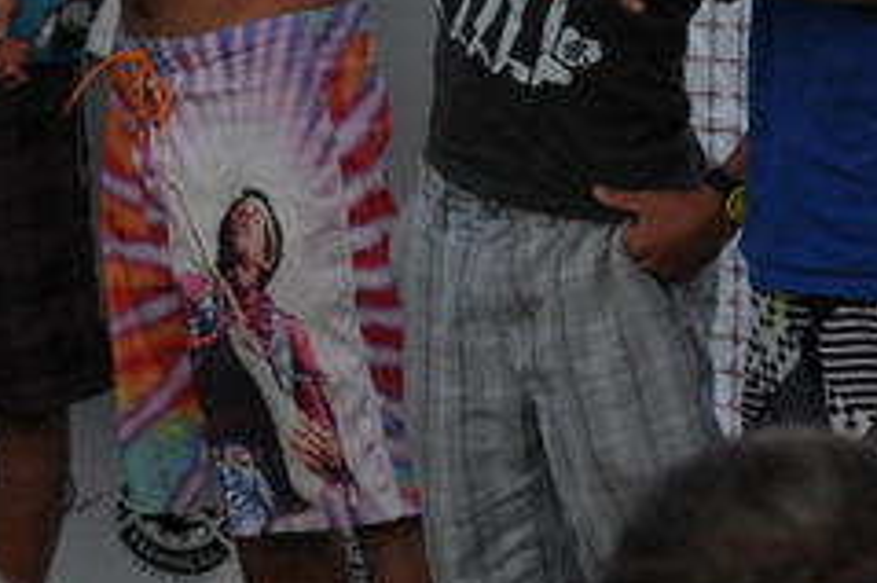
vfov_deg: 3.9
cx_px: 804
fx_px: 8545
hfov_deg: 5.9
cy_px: -33
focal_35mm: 351
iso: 200
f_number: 4.5
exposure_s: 1/250
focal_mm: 70
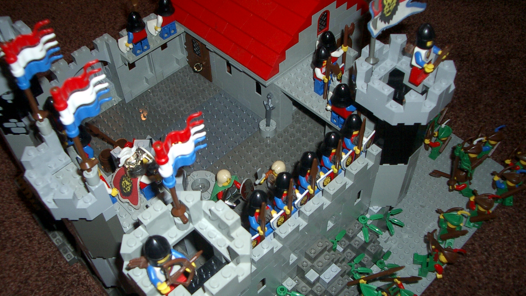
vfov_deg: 30.4
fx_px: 544
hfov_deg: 51.6
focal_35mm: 39
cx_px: 259
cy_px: 164
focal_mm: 5.8
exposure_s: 1/40
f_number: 2.6
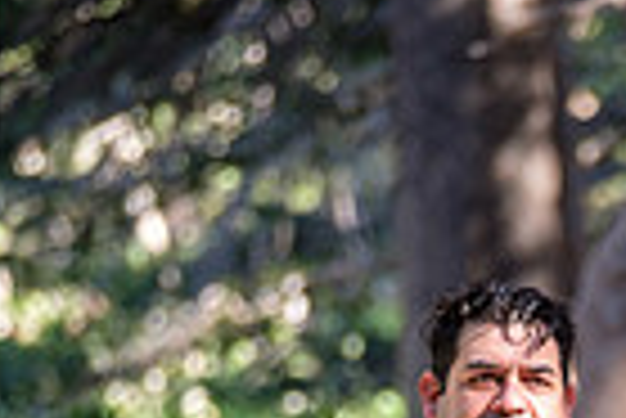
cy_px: 654
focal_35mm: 845
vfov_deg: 1.6
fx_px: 14709
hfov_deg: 2.4
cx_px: 820
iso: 200
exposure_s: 1/180
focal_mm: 134.4
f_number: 2.8
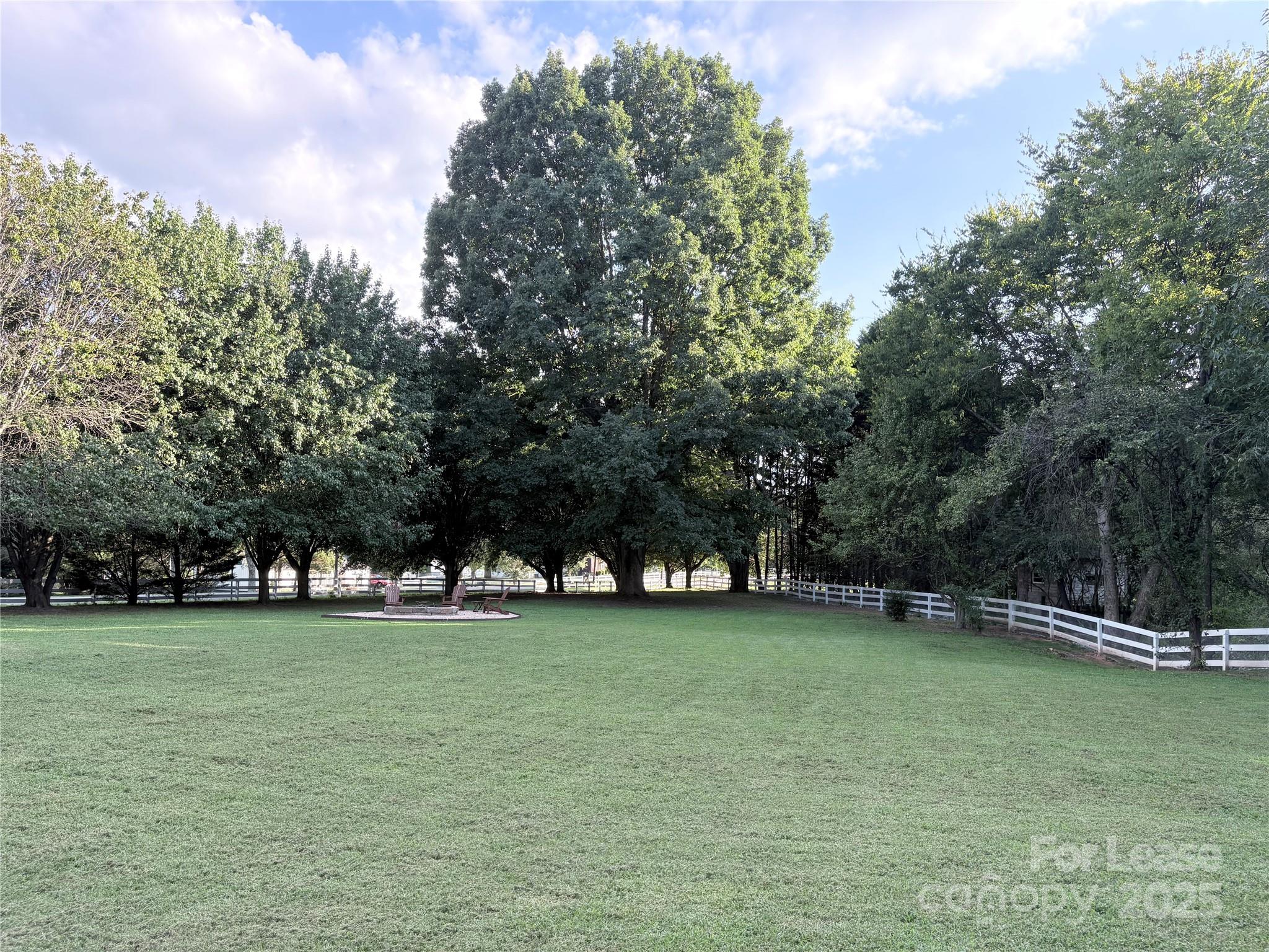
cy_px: 476
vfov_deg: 53.1
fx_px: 953
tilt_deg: +5.4
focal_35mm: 26
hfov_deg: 67.3
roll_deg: -0.6
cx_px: 634
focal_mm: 5.96
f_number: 1.6
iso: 64
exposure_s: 1/430
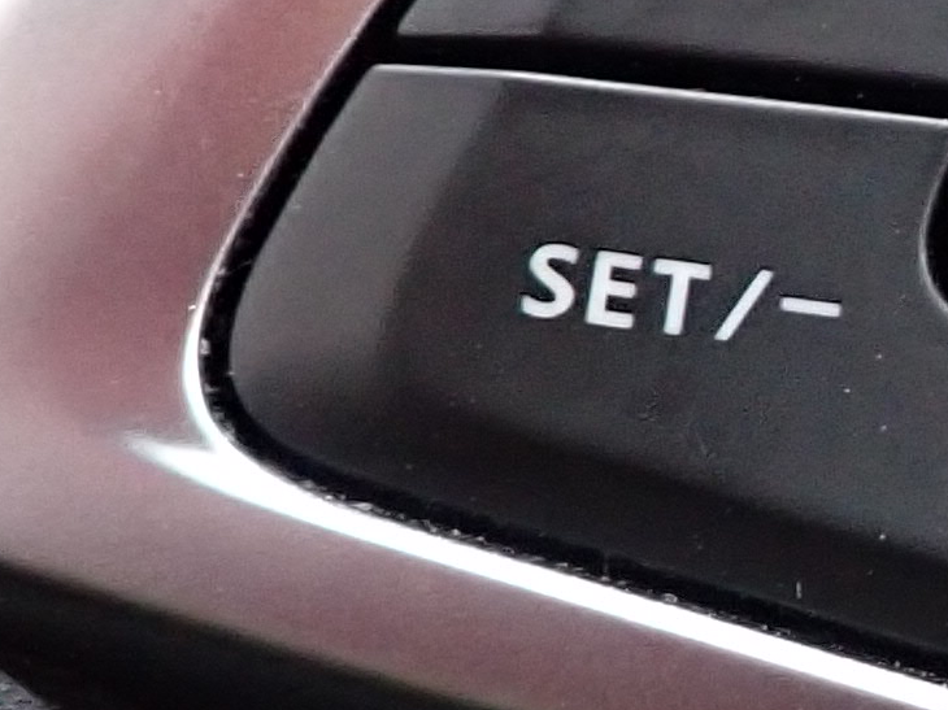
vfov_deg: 10.8
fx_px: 3751
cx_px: 1508
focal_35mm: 137
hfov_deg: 13.4
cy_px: 283
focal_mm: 4.5
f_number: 2
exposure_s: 1/30
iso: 500
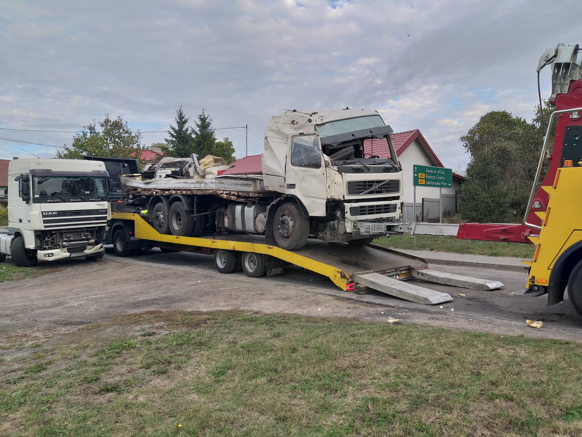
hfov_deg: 67.3
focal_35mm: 26
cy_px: 218
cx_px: 291
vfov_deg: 53.1
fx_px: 437
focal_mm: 3.93
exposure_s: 1/432
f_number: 1.7
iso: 40
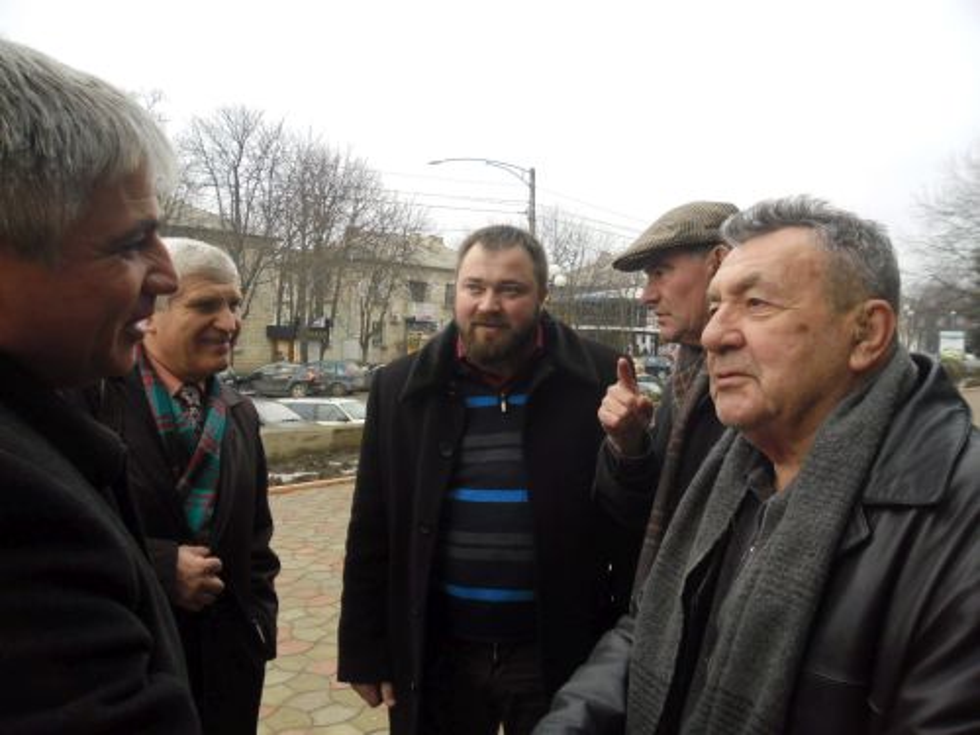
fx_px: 764
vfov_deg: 51.4
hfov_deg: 65.3
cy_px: 368
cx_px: 490
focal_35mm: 27
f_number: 3.5
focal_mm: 4.9
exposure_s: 1/206
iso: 80
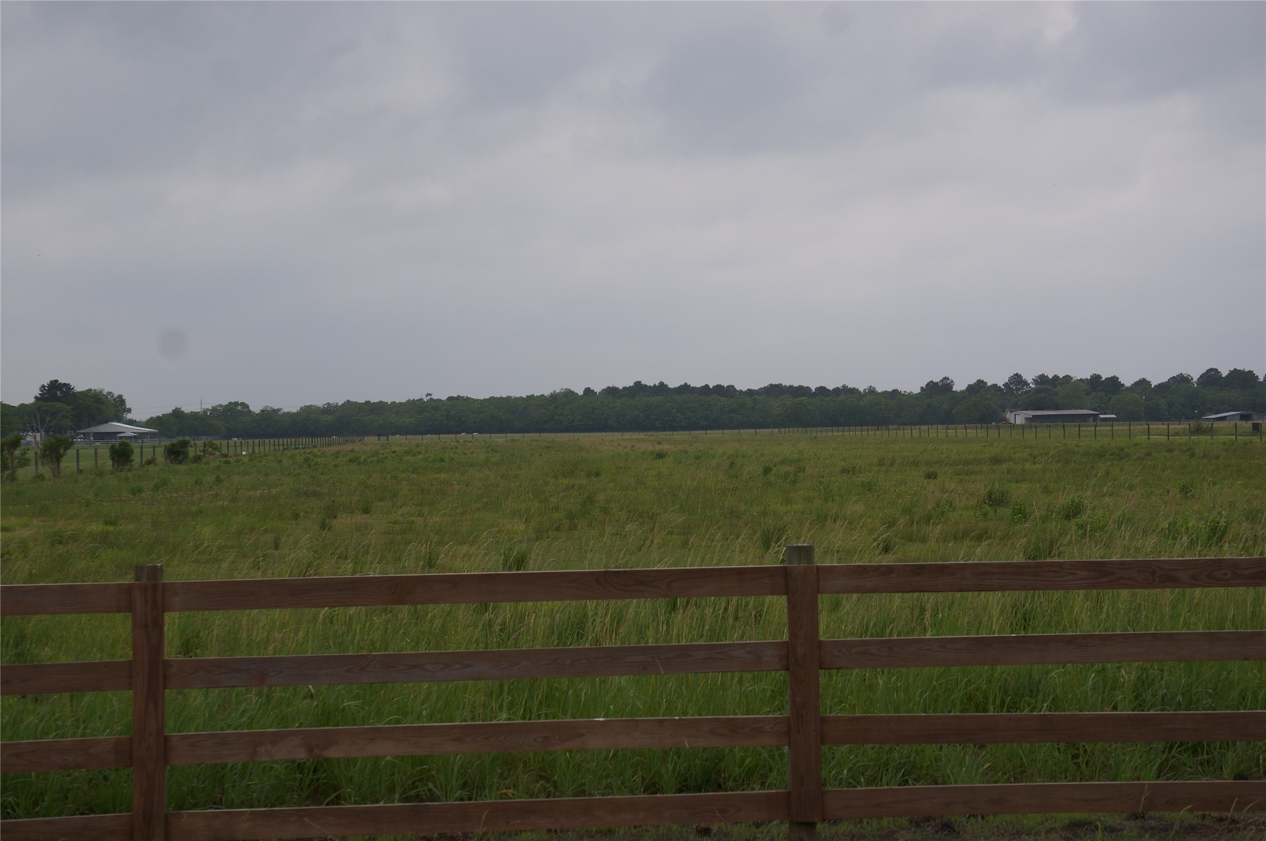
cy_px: 420
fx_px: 2898
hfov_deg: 24.6
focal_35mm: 82
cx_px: 633
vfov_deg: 16.5
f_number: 6.3
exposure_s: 1/500
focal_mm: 55
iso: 100
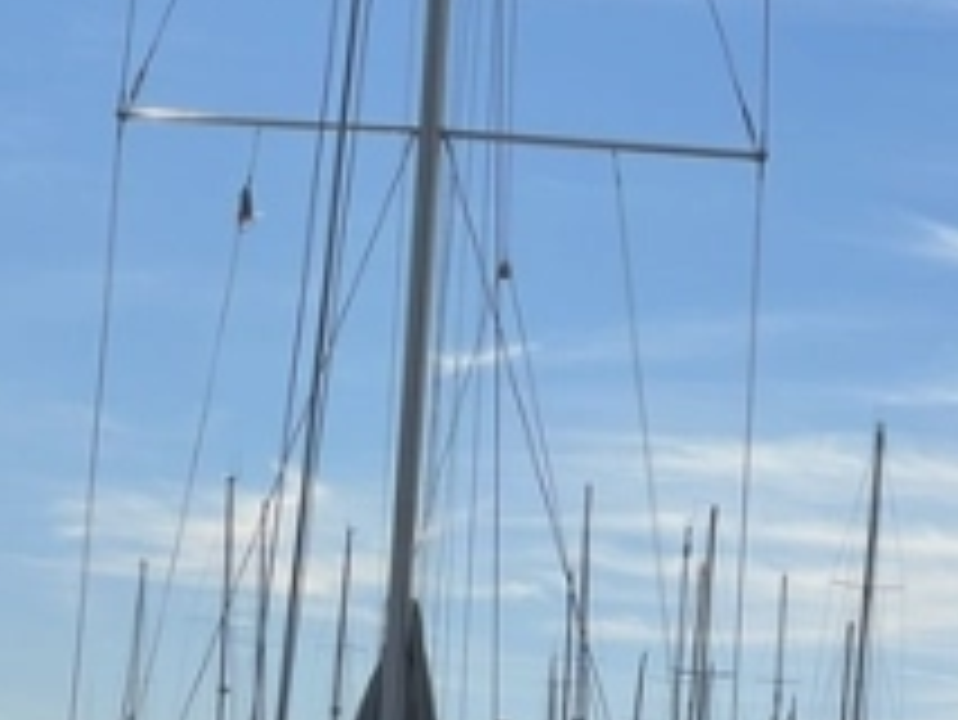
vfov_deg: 10.8
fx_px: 3711
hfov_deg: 14.7
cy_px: 911
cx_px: 544
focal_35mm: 134
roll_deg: -3.4
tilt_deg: -2.2
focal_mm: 6
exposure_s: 1/5988
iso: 25
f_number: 2
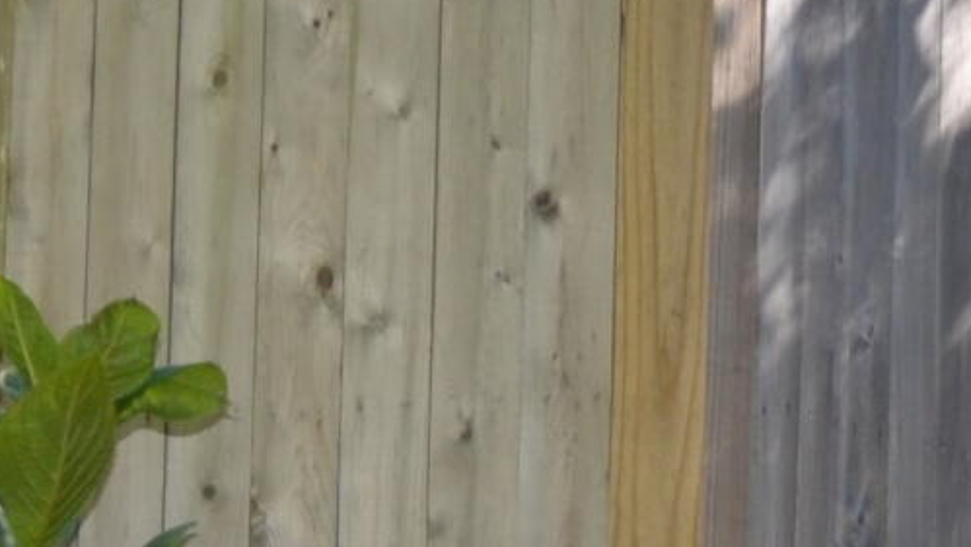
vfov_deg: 5.0
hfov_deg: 8.7
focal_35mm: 245
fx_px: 6310
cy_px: 20
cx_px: -6
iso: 200
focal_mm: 26
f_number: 4.2
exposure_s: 1/160
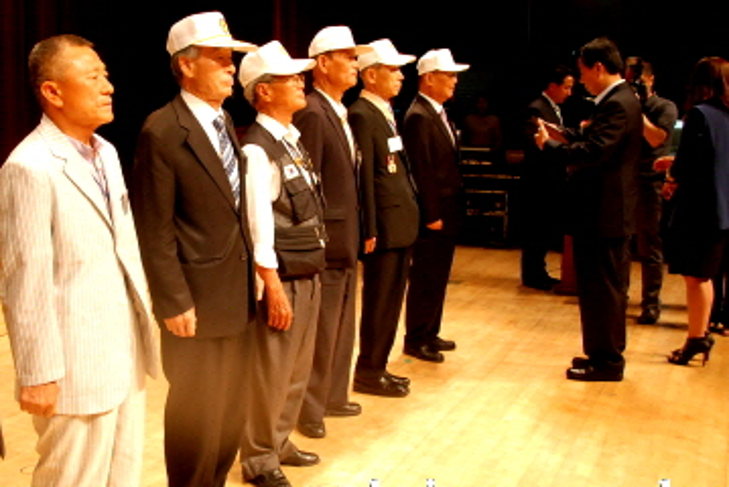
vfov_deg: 29.3
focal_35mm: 46
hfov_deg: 42.2
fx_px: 932
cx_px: 248
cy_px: 223
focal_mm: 22
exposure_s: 1/100
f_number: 5
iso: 800
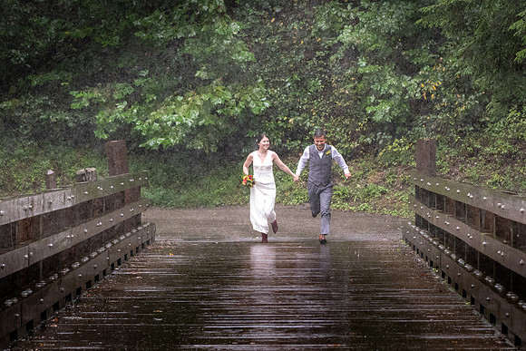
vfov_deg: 8.1
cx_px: 361
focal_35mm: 170
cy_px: 229
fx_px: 2486
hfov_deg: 12.1
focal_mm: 80
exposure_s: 1/800
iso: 4000
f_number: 3.5
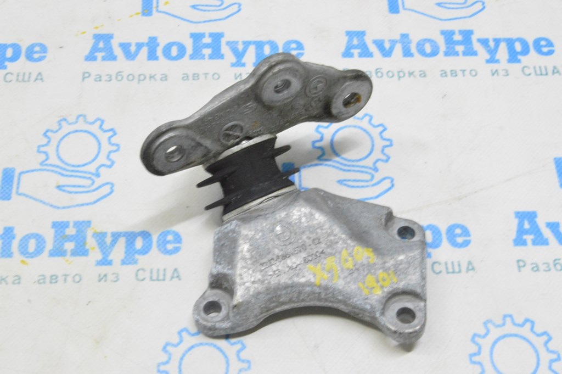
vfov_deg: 23.7
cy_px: 187
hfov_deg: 35.1
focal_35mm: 57
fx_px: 889
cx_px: 281
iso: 6400
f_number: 20
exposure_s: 1/20
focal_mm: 38
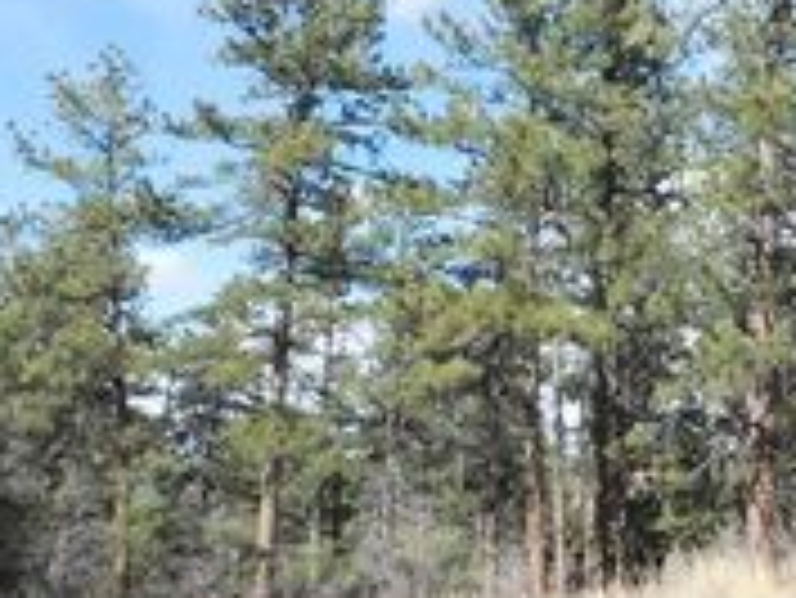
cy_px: 128
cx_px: 818
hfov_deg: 27.8
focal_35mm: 65
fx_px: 1496
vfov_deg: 22.3
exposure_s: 1/1500
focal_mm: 4
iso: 800
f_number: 6
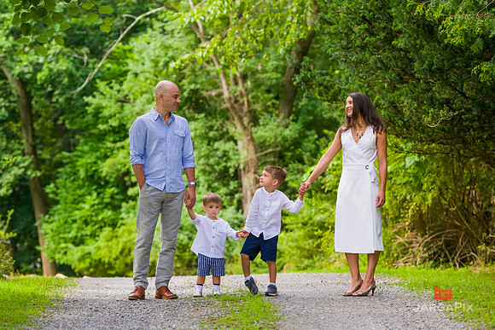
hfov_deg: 15.0
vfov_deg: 10.1
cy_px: 169
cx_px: 193
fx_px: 1878
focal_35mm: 137
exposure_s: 1/640
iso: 200
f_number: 4
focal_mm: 112
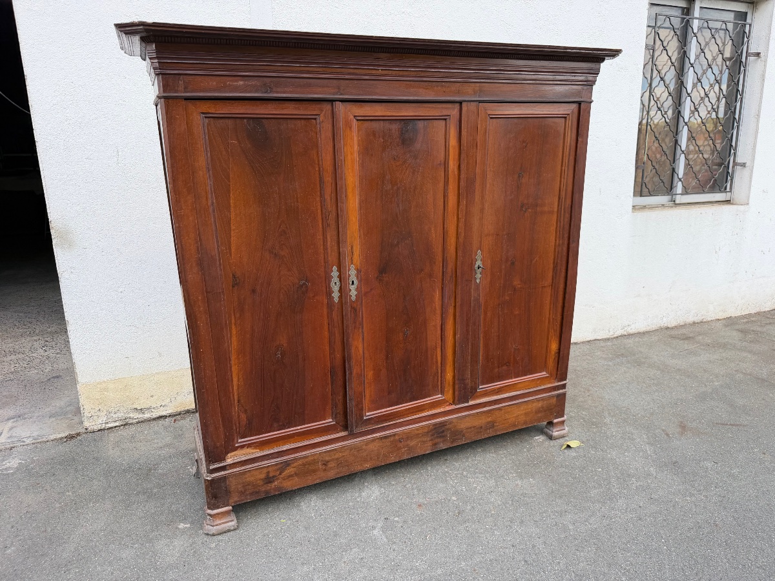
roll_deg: +1.7
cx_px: 388
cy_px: 290
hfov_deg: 71.6
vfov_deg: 56.8
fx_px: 537
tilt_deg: -14.6
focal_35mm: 24
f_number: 1.78
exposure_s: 1/433
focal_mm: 6.76
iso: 80
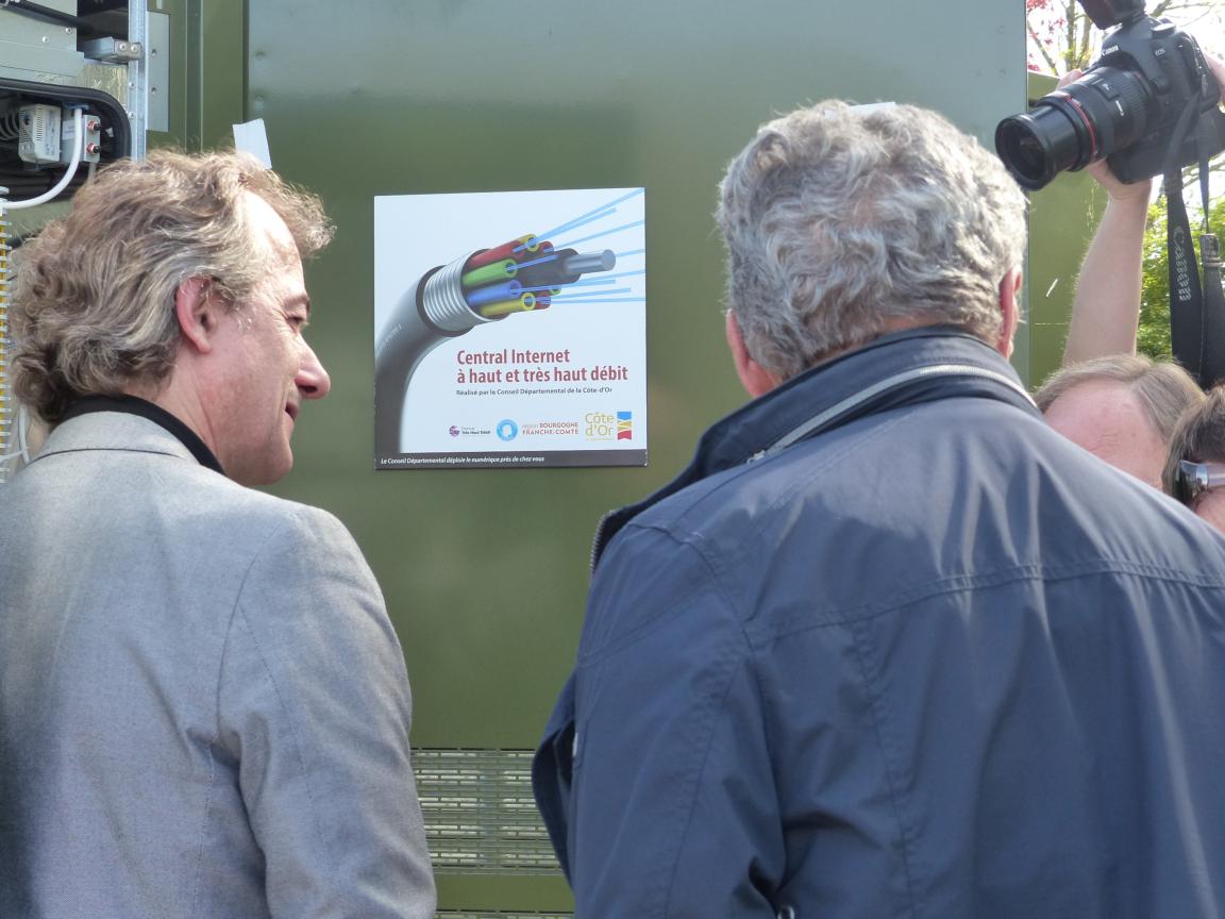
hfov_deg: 24.1
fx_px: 2866
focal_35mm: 81
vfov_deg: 18.2
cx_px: 612
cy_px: 460
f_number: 4
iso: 160
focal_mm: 14.5
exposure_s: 1/125
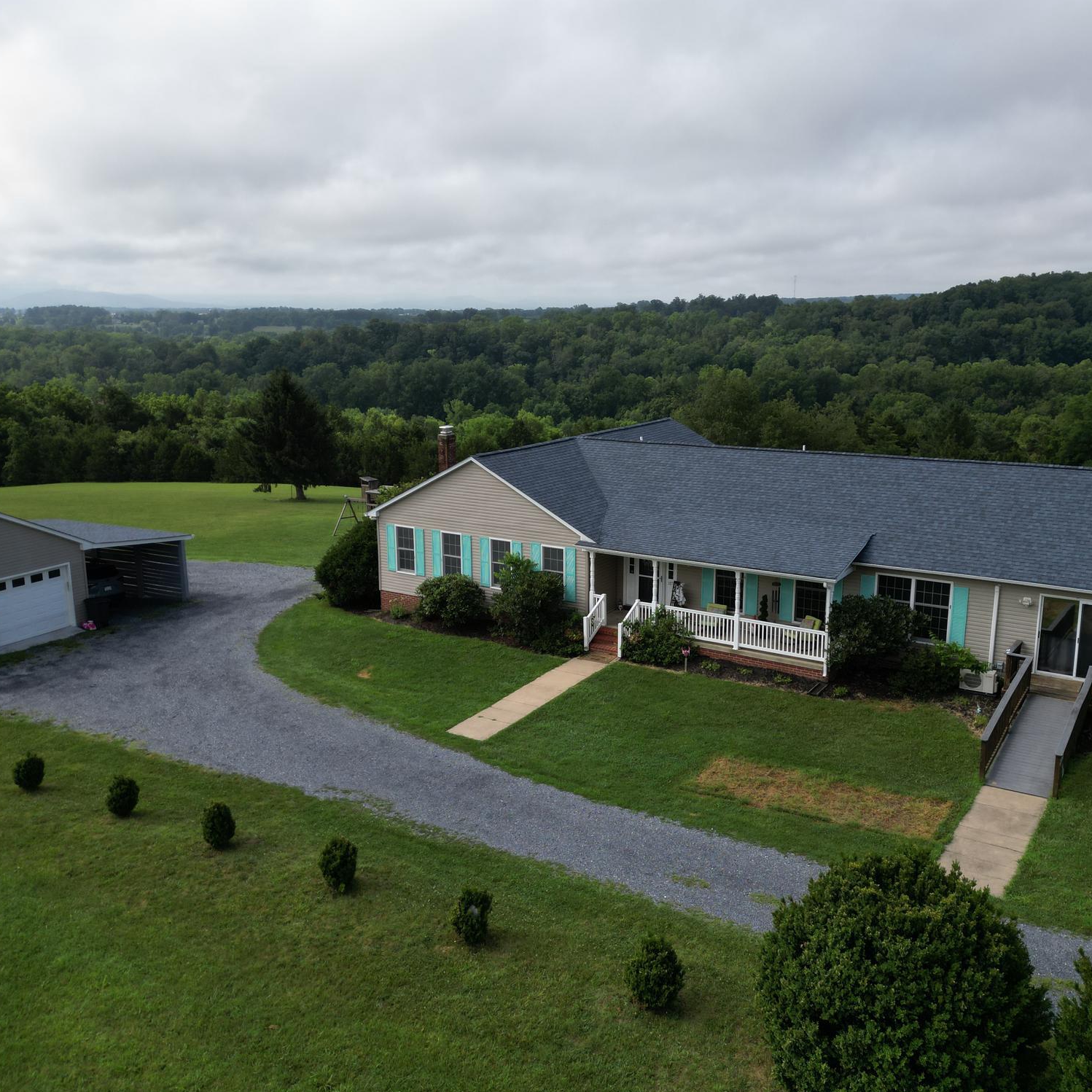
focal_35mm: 29
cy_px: 553
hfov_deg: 55.6
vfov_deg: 55.6
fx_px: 1035
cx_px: 527
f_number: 1.7
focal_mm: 6.72
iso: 110
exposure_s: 1/3000
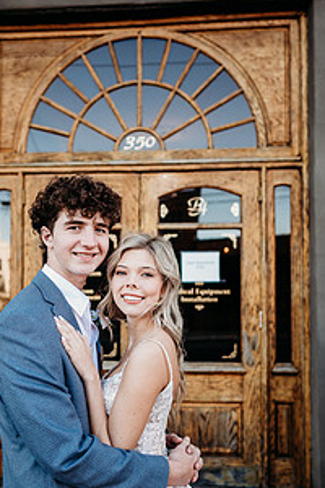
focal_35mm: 36
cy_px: 283
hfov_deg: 36.7
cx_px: 124
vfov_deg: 52.9
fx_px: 487
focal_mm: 24
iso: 160
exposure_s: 1/320
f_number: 2
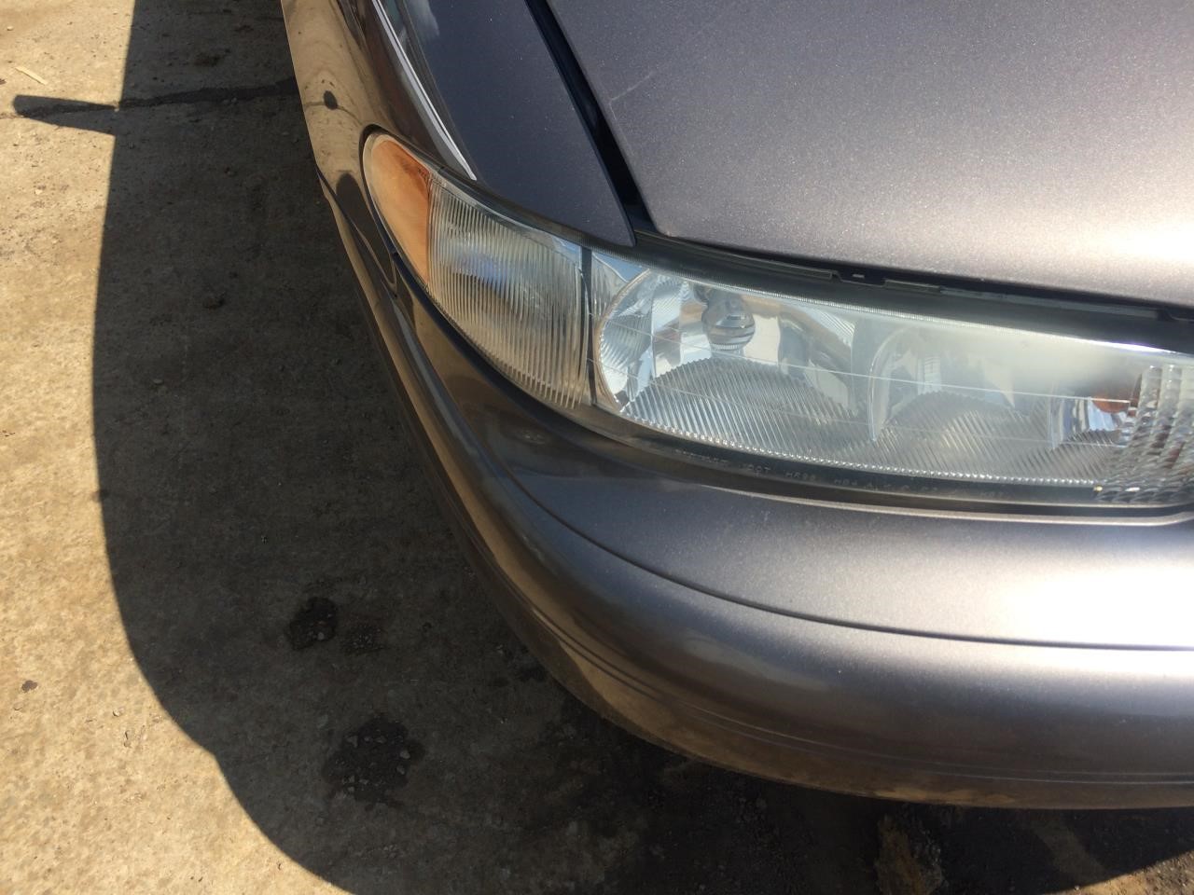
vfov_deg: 48.2
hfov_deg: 61.7
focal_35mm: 29
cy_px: 448
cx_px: 597
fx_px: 1000
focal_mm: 4.15
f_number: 2.2
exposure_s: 1/1866
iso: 32
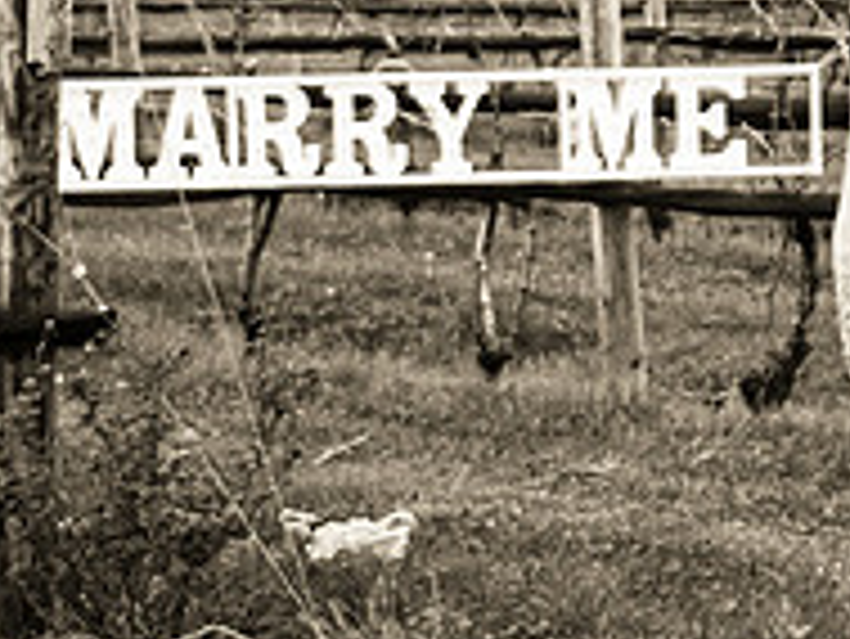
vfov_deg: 8.6
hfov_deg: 11.3
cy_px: 24
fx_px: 4226
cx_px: 994
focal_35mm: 172
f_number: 4
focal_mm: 56
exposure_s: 1/125
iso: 64
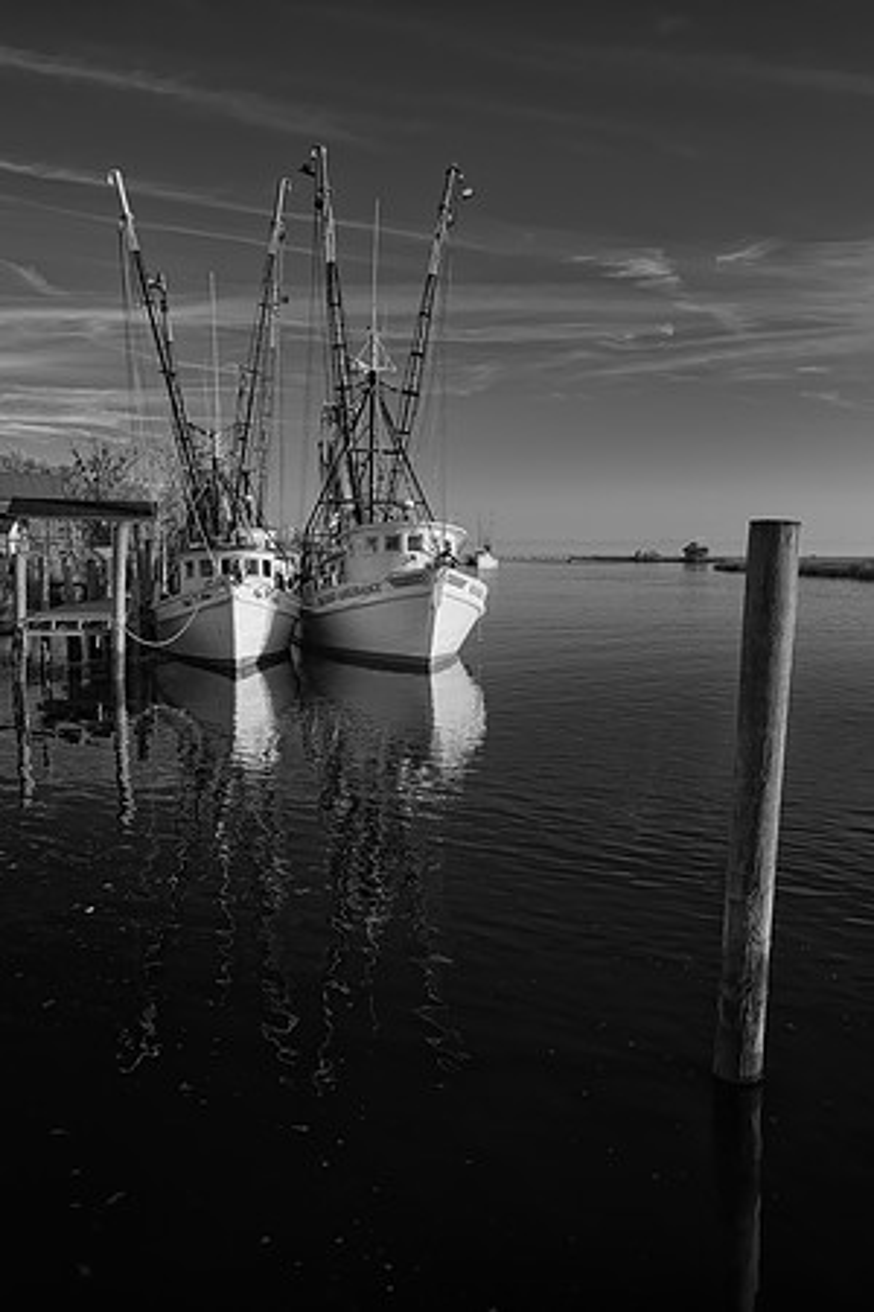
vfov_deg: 61.9
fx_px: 1092
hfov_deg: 43.6
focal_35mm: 30
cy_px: 656
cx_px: 437
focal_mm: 30
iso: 100
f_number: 9
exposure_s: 1/60
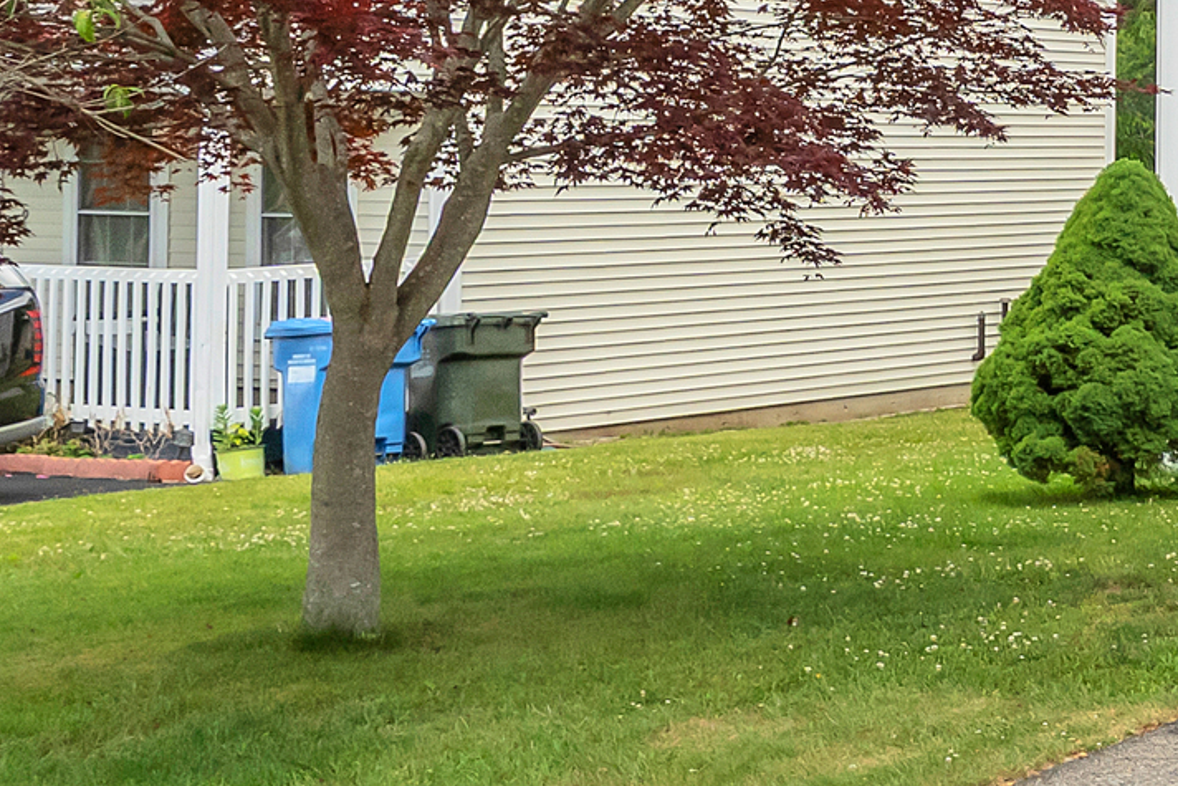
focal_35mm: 84
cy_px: 93
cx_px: 1964
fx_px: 2740
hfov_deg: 19.6
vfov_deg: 16.1
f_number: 7.1
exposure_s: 1/640
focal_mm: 19.4
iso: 1250
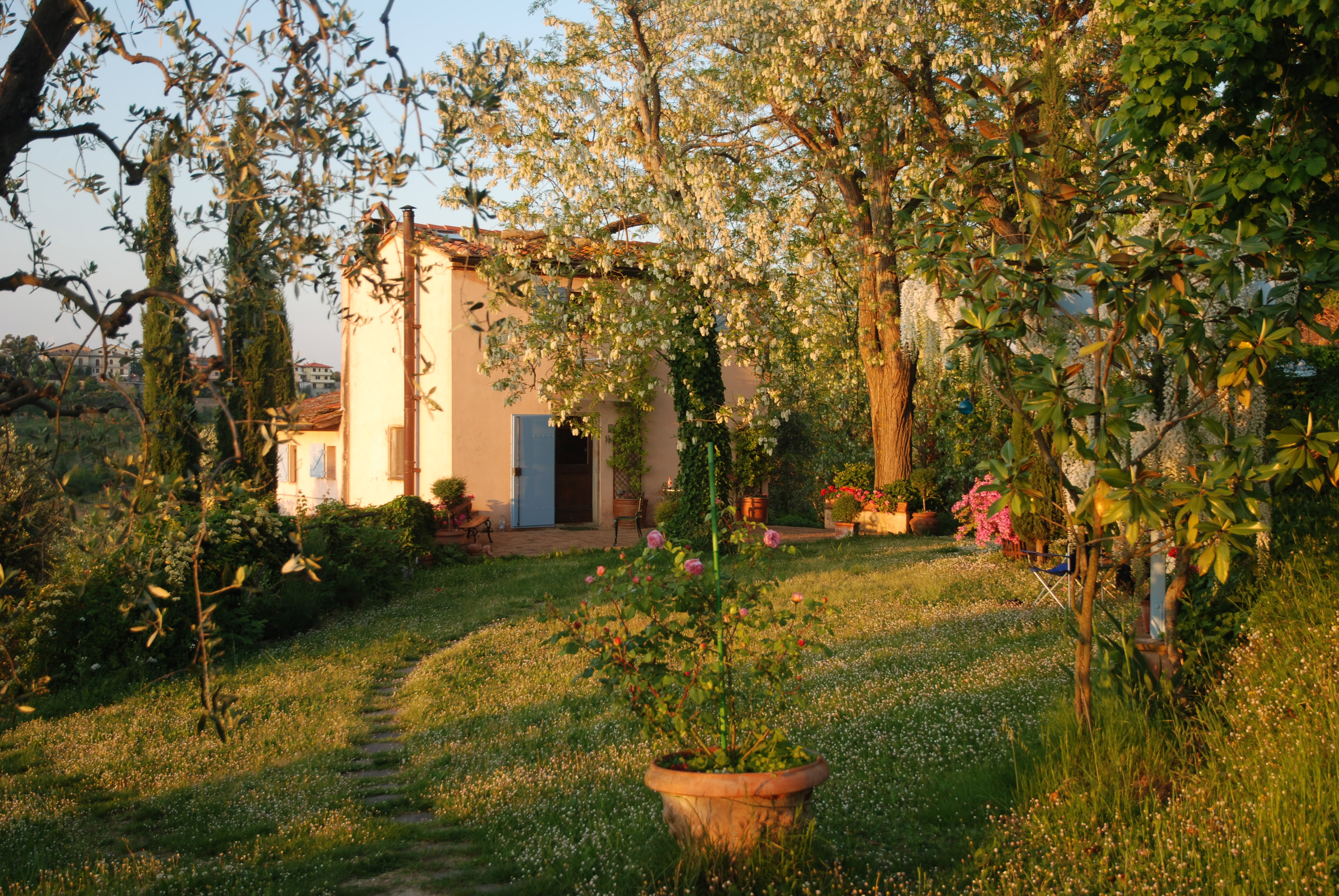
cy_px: 448
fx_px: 1564
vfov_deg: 32.0
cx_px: 670
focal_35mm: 42
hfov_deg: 46.3
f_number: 4.2
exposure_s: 1/60
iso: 100
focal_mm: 28
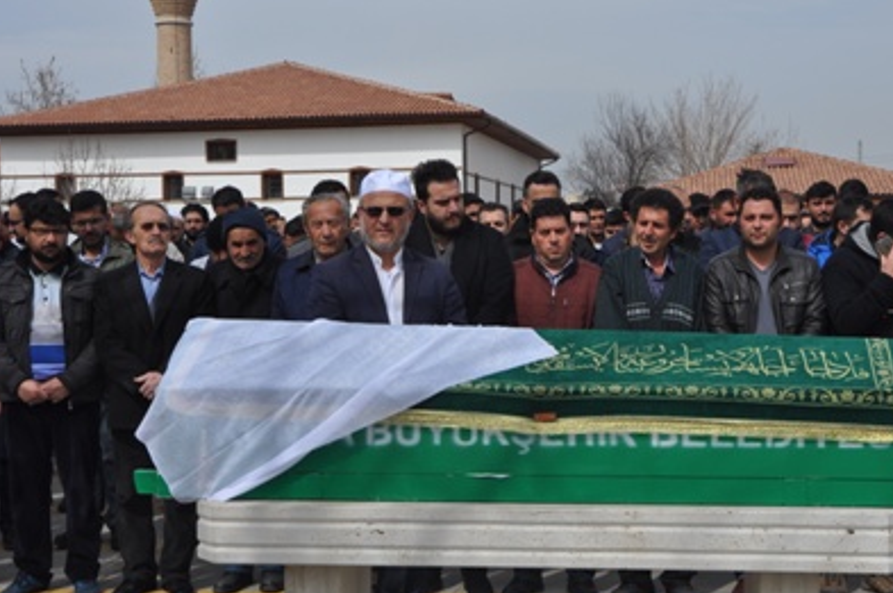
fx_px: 1610
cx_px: 473
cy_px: 286
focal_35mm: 65
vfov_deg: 20.9
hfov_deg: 31.0
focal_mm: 38
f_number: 10
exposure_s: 1/400
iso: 200
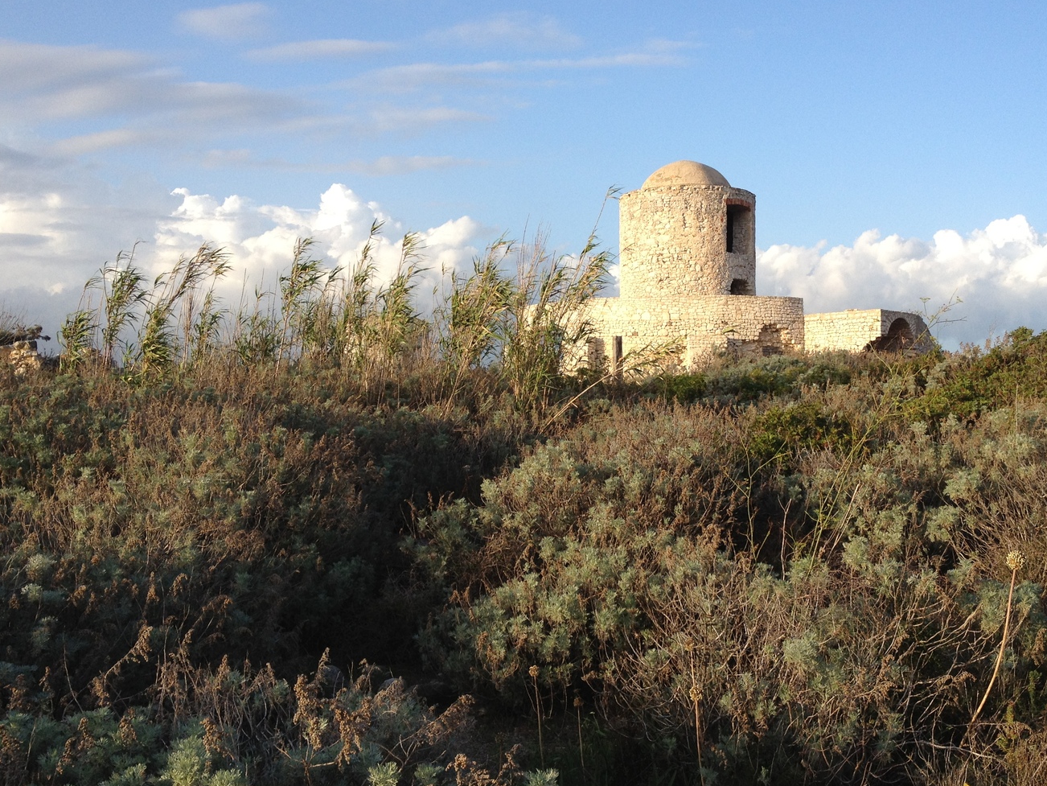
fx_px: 1301
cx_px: 611
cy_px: 387
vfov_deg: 33.6
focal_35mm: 43
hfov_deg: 43.7
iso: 64
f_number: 2.4
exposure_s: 1/767
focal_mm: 4.28
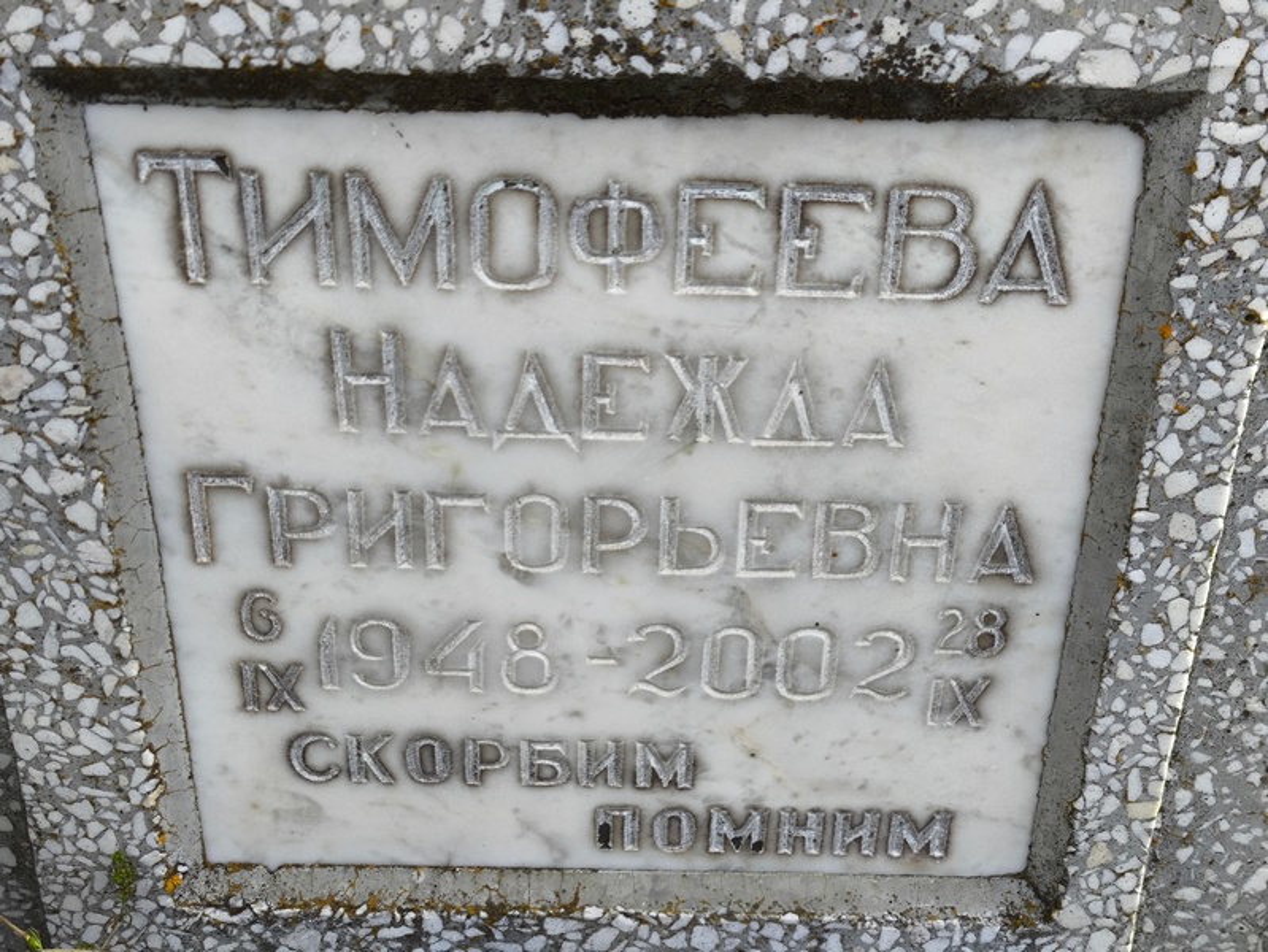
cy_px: 476
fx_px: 1832
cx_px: 634
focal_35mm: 50
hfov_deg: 38.2
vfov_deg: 29.1
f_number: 1.7
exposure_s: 1/290
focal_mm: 4.71
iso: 50
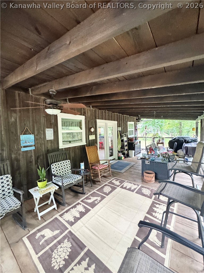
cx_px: 102
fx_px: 110
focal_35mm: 14
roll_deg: +3.1
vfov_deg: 102.1
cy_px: 136
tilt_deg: -5.1
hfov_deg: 85.7
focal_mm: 2.22
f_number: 2.2
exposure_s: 1/60
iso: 1000
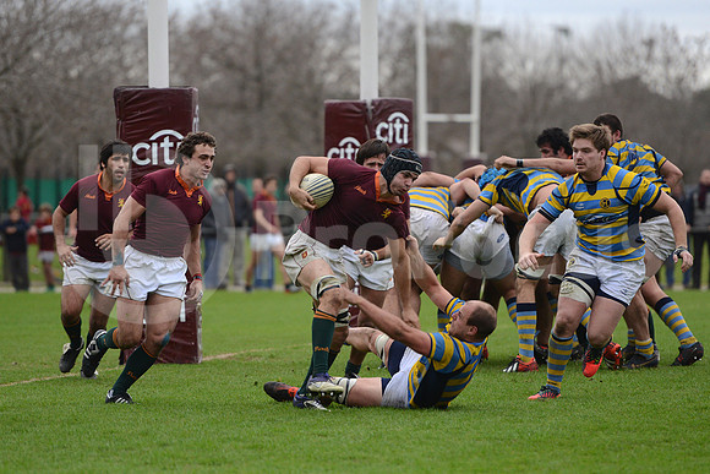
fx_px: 3847
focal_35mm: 195
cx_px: 355
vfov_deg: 7.0
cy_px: 237
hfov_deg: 10.5
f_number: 2.8
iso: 1250
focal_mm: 195
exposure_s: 1/500
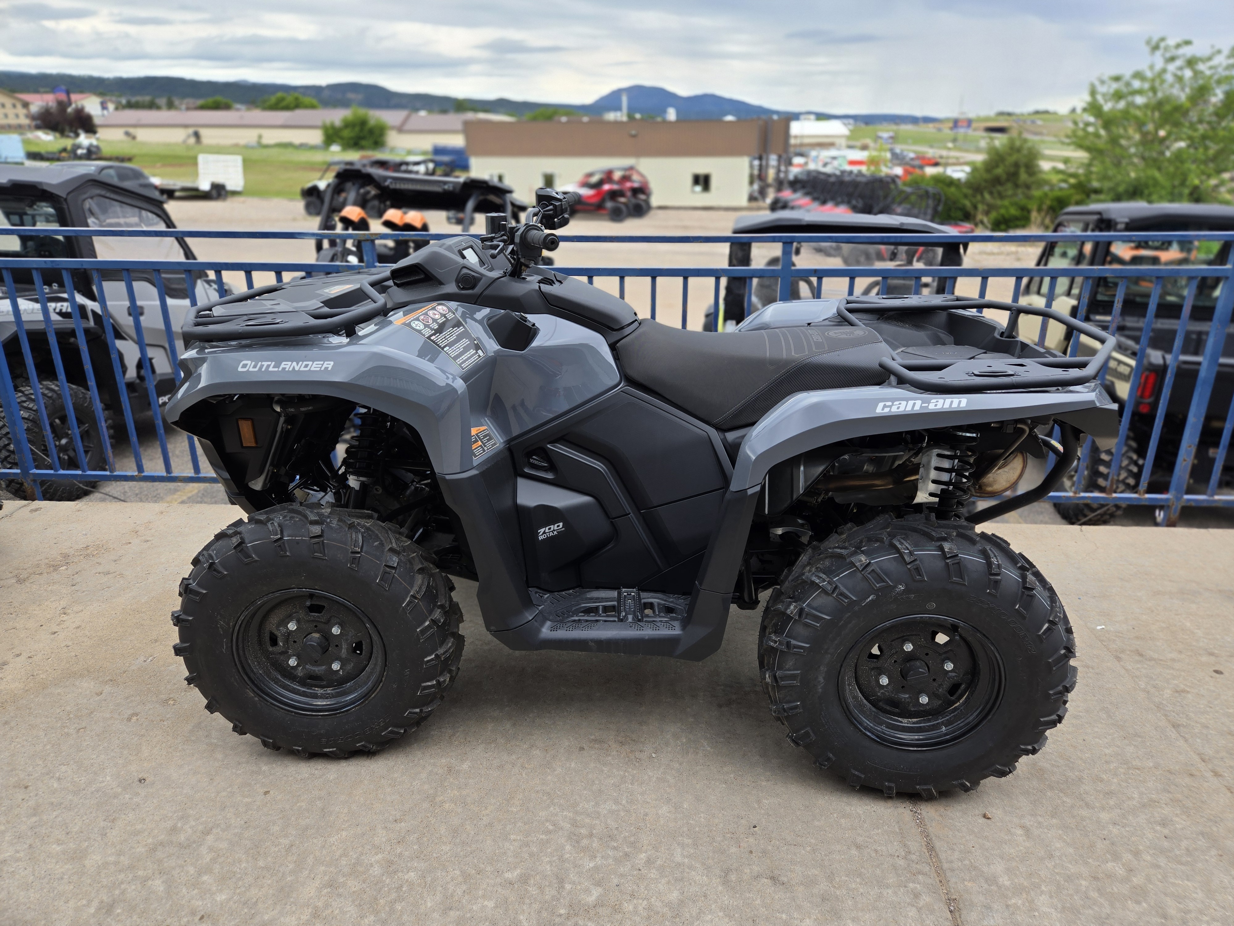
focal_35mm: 23
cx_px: 617
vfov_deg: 58.9
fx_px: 820
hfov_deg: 73.9
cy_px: 463
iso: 25
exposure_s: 1/341
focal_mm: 5.4
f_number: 1.8
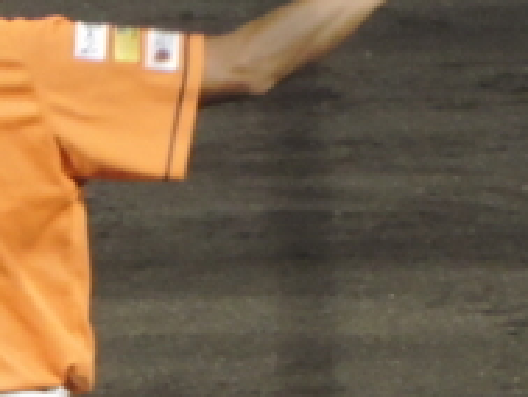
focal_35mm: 2325
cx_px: -101
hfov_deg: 0.9
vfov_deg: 0.6
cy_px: 526
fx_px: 35486
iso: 800
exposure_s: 1/60
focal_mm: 98.1
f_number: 4.9
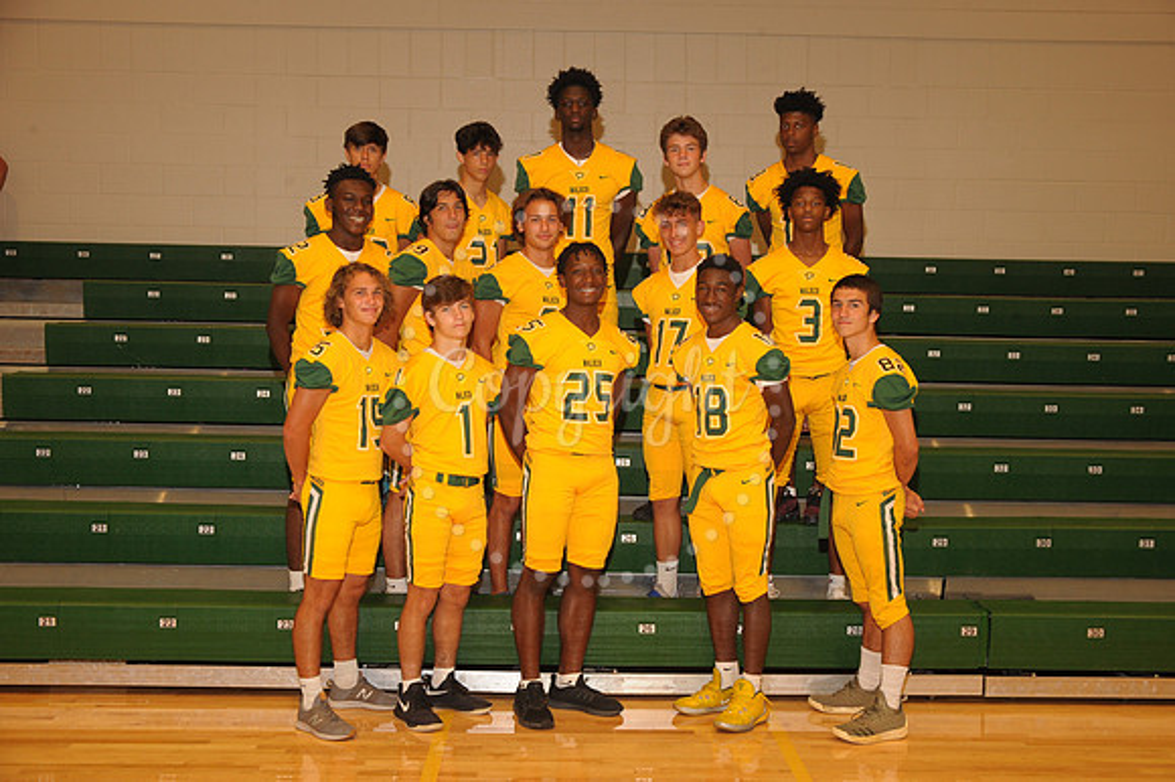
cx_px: 588
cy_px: 391
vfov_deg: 29.2
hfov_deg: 42.8
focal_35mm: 46
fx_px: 1500
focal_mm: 46
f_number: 5.6
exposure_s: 1/60
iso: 1000
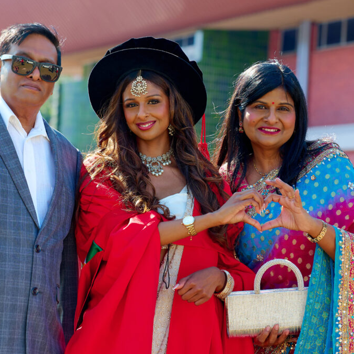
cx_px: 122
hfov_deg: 13.3
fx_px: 1516
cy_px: 177
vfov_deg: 13.3
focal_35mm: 131
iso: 400
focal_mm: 102
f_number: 5
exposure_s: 1/320
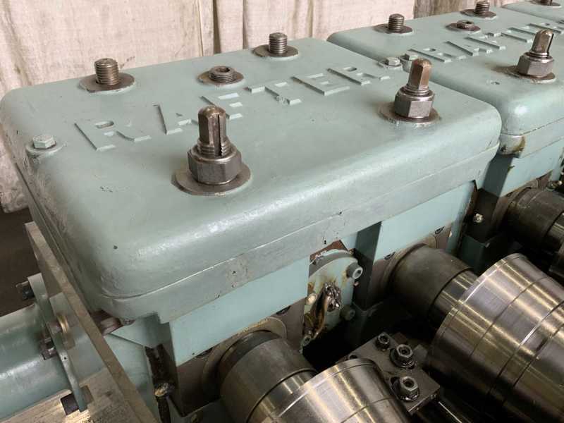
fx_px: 472
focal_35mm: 29
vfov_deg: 48.2
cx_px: 282
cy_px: 212
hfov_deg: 61.7
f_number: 1.8
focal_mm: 3
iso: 64
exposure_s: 1/120
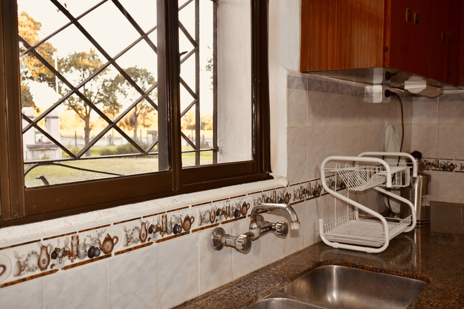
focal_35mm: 34
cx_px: 232
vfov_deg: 38.4
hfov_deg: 55.1
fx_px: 445
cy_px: 154
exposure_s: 1/125
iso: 800
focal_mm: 23
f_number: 5.6
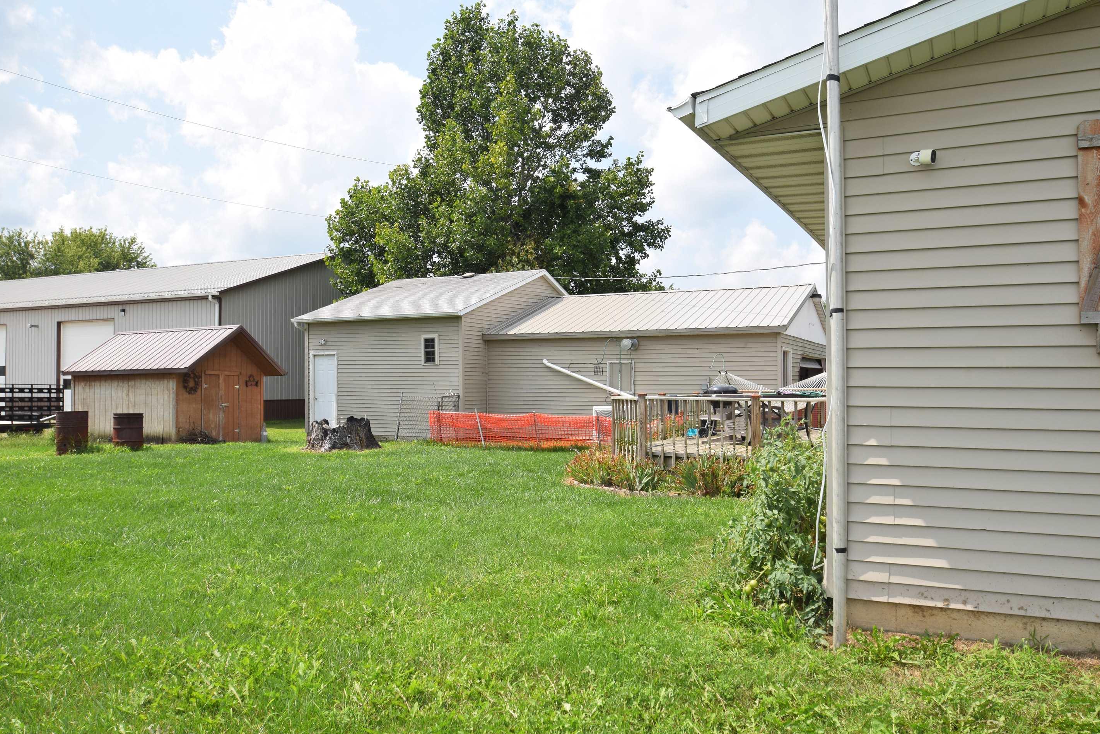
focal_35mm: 28
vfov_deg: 47.1
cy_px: 353
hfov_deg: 66.3
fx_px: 841
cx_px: 535
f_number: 11
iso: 100
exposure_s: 1/200
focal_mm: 17
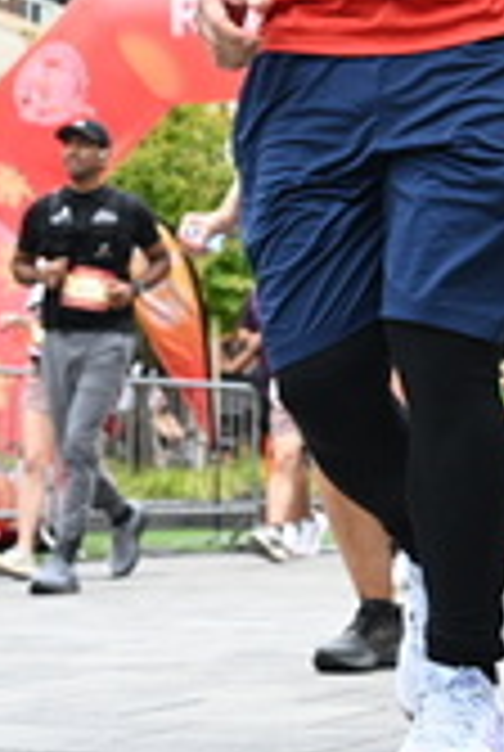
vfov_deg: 19.6
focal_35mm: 102
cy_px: 77
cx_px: 376
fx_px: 2133
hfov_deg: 13.4
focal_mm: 31
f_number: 4
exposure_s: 1/640
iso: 2000
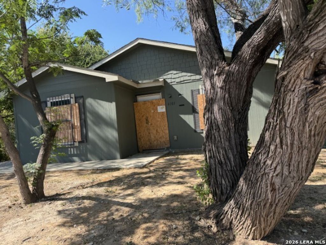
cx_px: 163
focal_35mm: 24
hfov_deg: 71.6
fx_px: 226
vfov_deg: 56.8
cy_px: 122
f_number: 1.78
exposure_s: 1/1337
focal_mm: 6.76
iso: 100
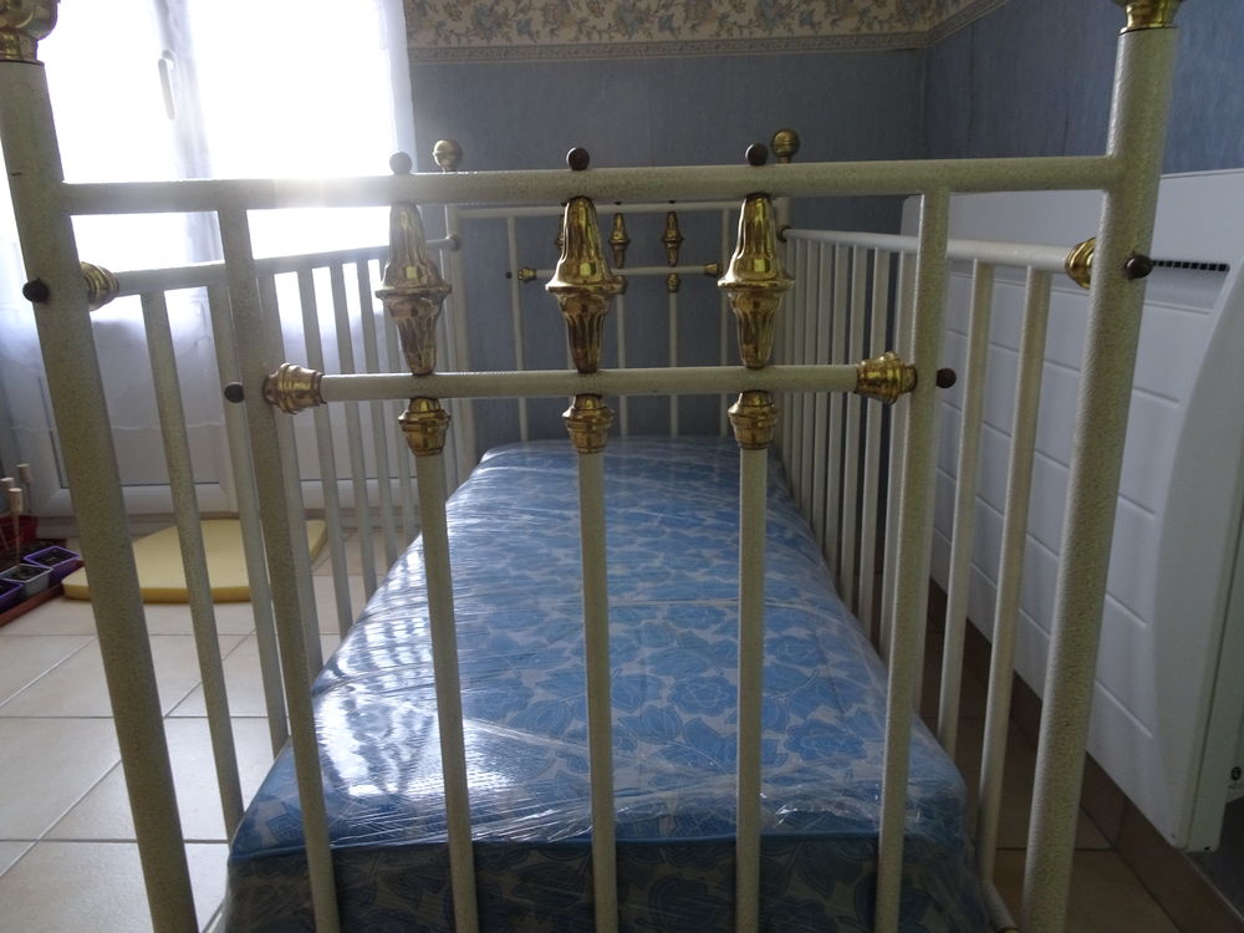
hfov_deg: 71.6
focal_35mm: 24
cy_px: 466
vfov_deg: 56.8
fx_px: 862
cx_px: 622
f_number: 3.5
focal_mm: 4.1
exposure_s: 1/30
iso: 200
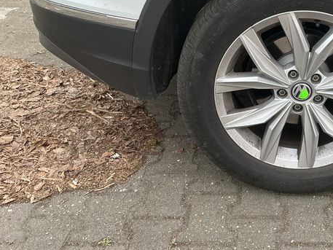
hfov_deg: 37.1
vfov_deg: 29.1
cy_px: 56
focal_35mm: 49
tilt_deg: -24.7
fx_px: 471
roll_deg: -2.2
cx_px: 279
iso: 25
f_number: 1.8
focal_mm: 3
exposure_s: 1/469
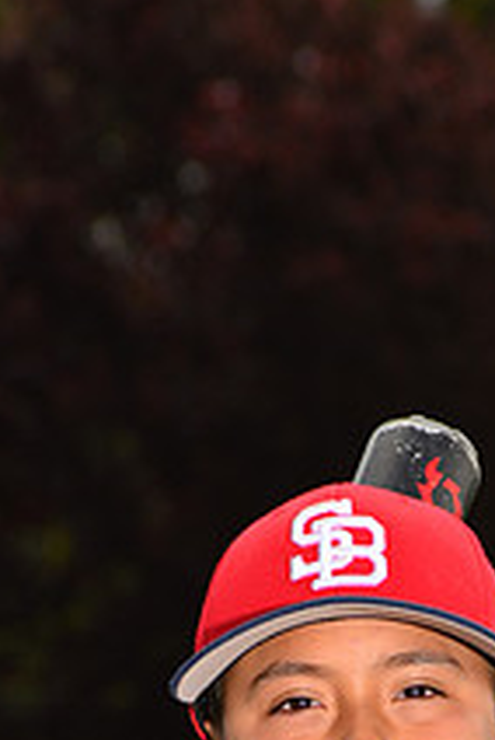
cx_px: 298
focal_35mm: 437
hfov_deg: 3.2
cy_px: 967
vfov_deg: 4.7
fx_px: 8983
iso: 125
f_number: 11
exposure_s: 1/200
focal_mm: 160
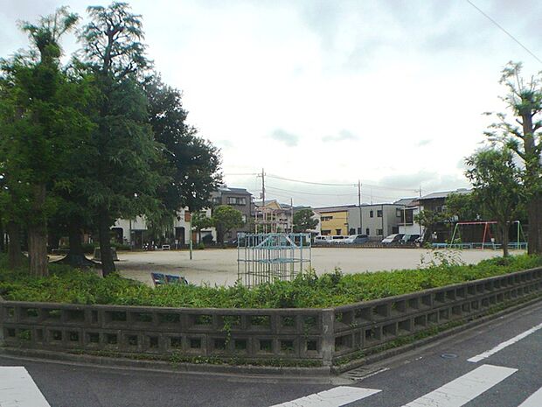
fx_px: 689
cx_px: 271
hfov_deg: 42.9
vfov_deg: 32.9
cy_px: 204
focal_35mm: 44
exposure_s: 1/200
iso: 100
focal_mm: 4.7
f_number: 8
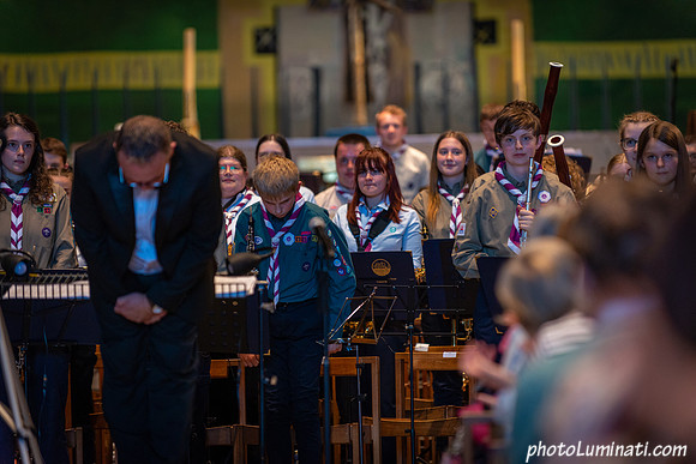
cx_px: 348
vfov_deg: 6.9
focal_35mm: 200
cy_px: 232
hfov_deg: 10.3
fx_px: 3867
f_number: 2.8
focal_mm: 200
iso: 2000
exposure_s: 1/125
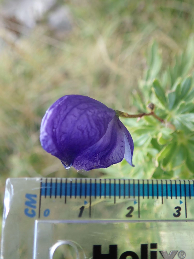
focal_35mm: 30
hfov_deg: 46.8
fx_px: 224
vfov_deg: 60.0
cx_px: 97
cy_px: 130
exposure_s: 1/125
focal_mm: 5.5
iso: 125
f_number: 2.3
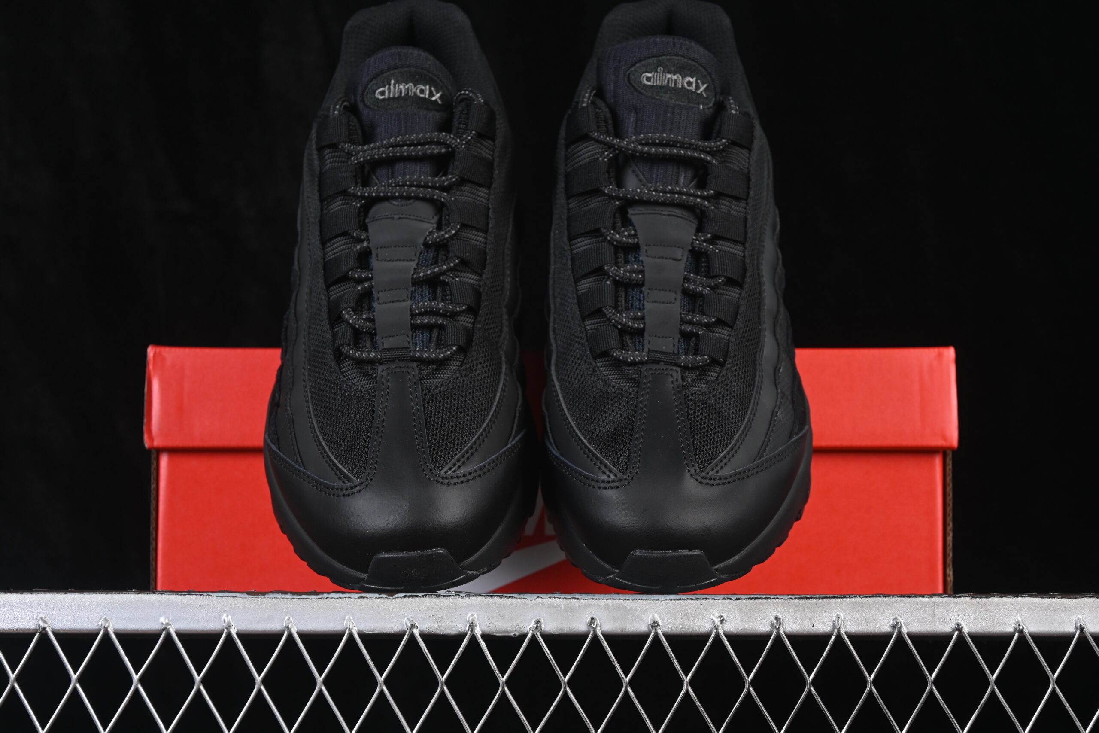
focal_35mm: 75
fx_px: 2290
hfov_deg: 27.0
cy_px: 366
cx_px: 550
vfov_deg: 18.2
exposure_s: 1/60
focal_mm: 50
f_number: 6.3
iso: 160
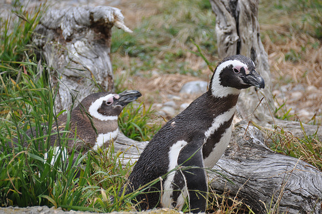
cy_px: 107
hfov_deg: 6.3
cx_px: 161
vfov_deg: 4.2
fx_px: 2948
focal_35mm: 330
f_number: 5.6
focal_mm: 220
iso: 320
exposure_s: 1/800
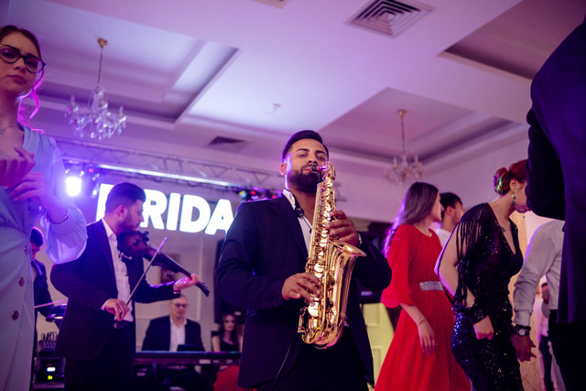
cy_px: 196
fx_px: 570
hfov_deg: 54.4
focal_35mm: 35
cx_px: 293
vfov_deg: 37.9
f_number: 1.4
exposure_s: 1/200
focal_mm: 23
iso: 1000
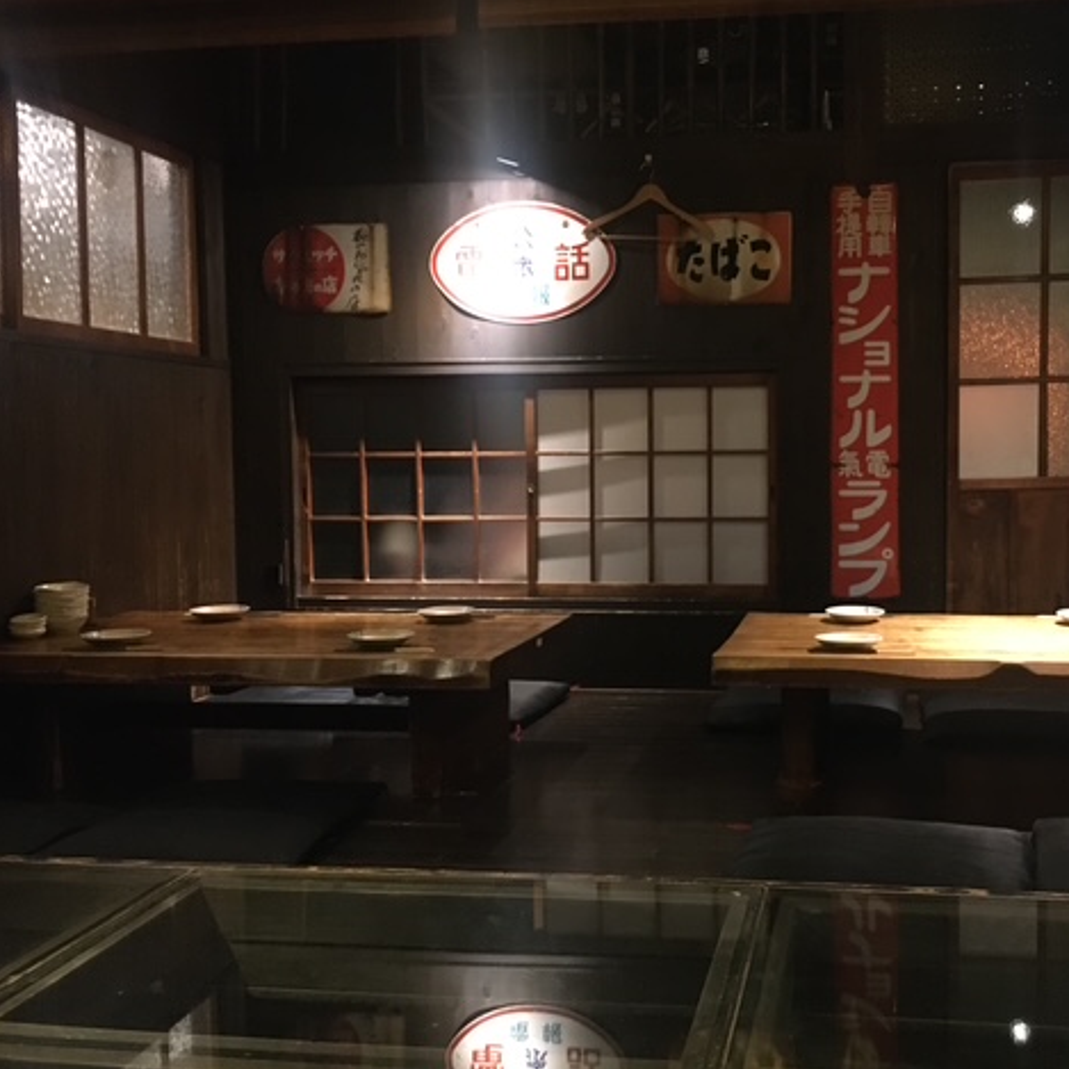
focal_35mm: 35
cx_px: 716
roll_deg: -0.1
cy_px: 524
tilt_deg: -2.9
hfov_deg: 46.5
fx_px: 1223
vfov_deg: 47.2
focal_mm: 4.15
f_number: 2.2
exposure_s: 1/15
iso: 320
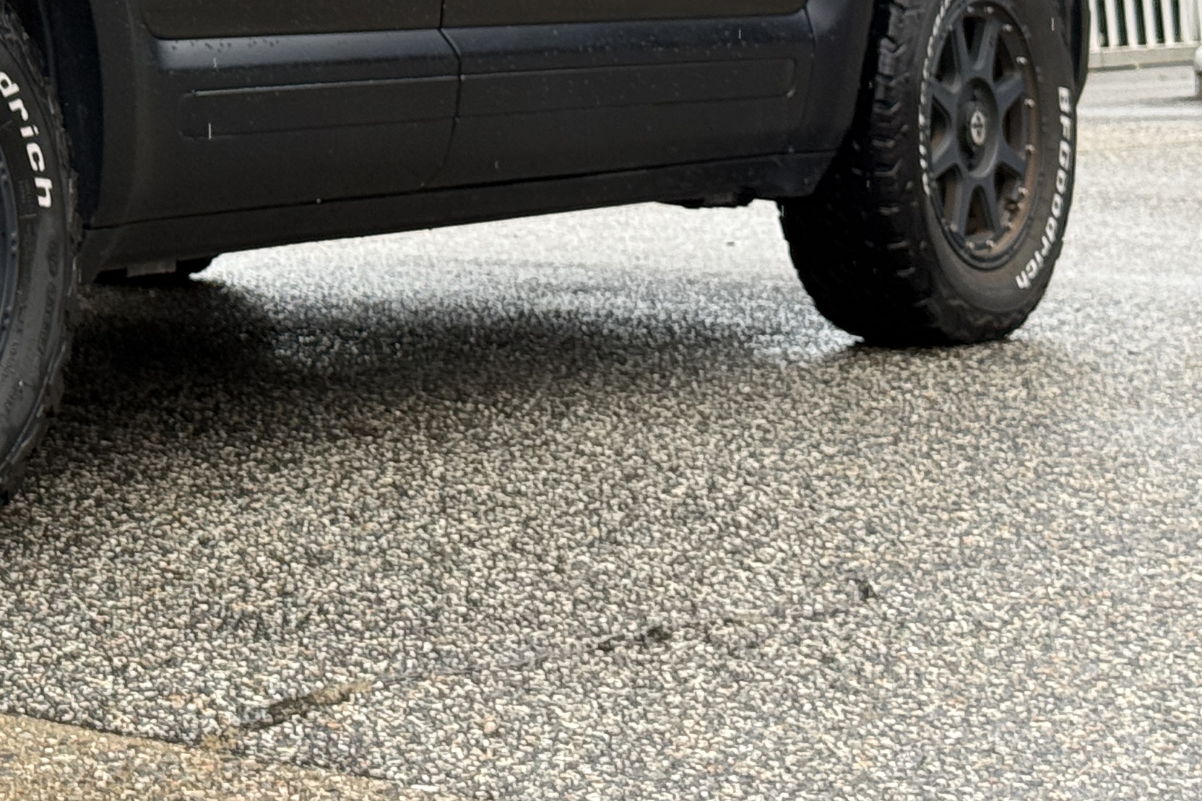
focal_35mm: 121
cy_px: -241
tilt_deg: +2.2
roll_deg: +0.1
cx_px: -207
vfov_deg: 11.1
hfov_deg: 16.3
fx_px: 4039
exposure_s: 1/687
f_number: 1.78
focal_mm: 6.76
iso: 80
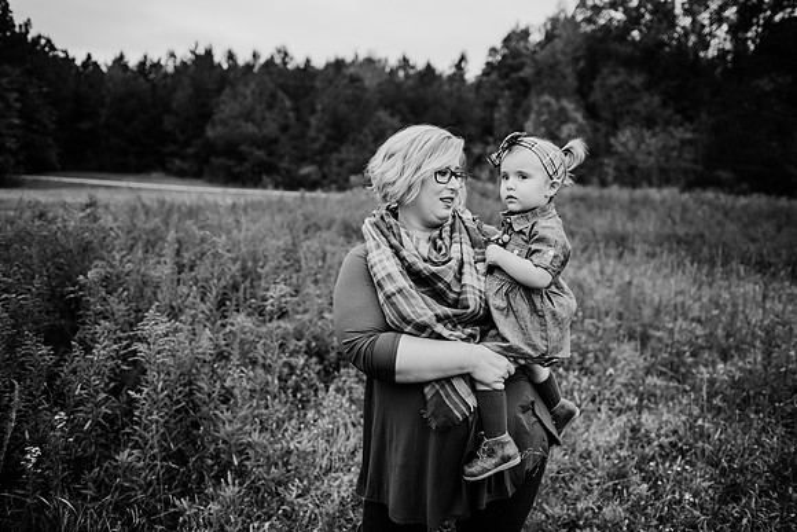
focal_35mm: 24
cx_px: 398
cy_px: 266
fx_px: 531
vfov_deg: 53.2
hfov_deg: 73.7
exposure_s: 1/800
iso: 125
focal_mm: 24
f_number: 2.2
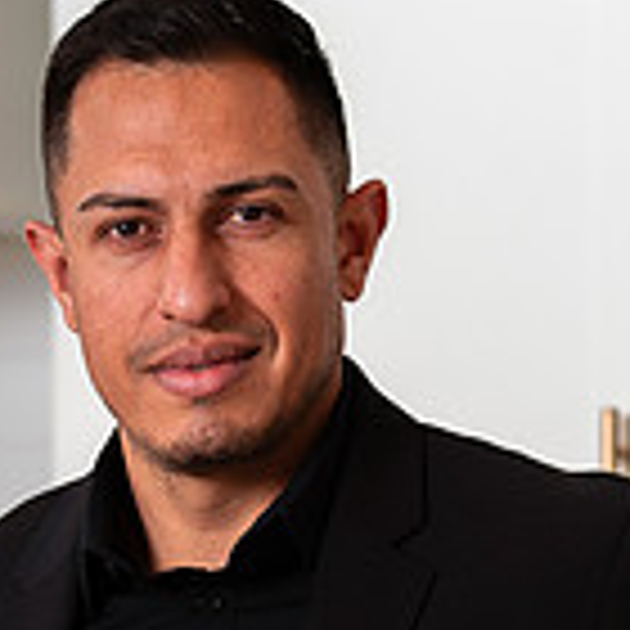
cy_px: 864
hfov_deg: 7.5
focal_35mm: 233
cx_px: 212
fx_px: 4798
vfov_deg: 7.4
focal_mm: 85
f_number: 3.2
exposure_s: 1/160
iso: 50
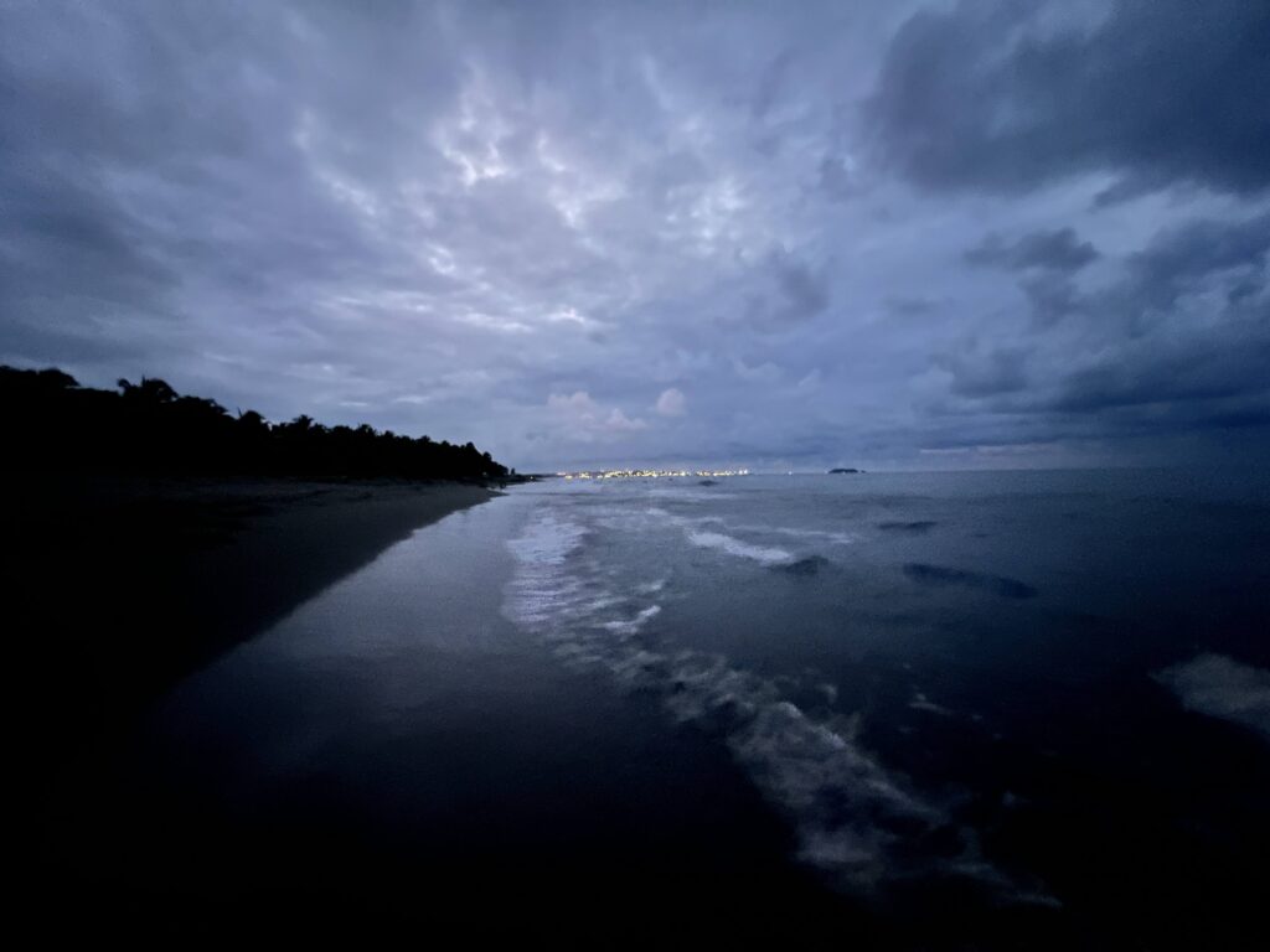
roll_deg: +1.2
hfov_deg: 106.2
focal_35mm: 13
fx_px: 477
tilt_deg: -0.2
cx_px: 635
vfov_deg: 89.9
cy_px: 476
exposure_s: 1/4
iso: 800
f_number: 1.8
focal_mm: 1.57
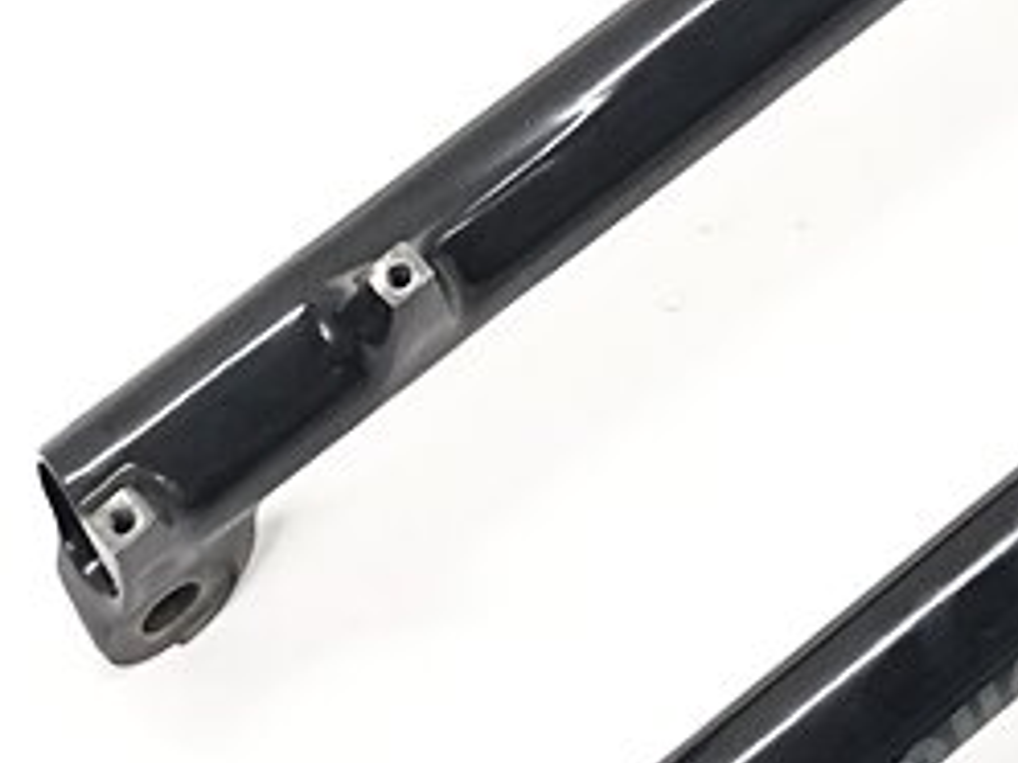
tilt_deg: -59.4
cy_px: -33
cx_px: 1178
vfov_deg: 8.8
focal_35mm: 168
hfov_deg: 11.6
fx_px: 4941
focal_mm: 6
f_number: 2.4
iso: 125
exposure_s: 1/33
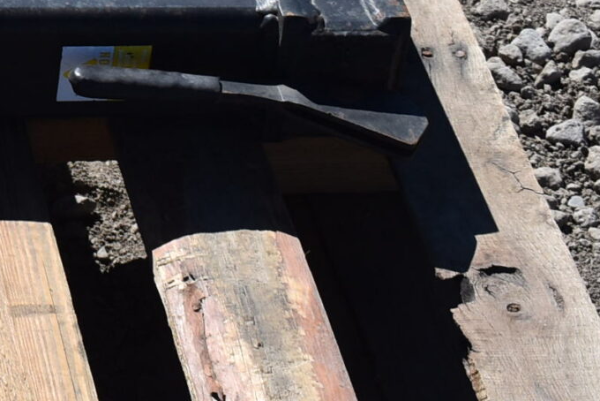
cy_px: -165
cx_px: -466
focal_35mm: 164
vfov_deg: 8.2
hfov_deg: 11.6
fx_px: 2732
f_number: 10
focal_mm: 29
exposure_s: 1/400
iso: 200
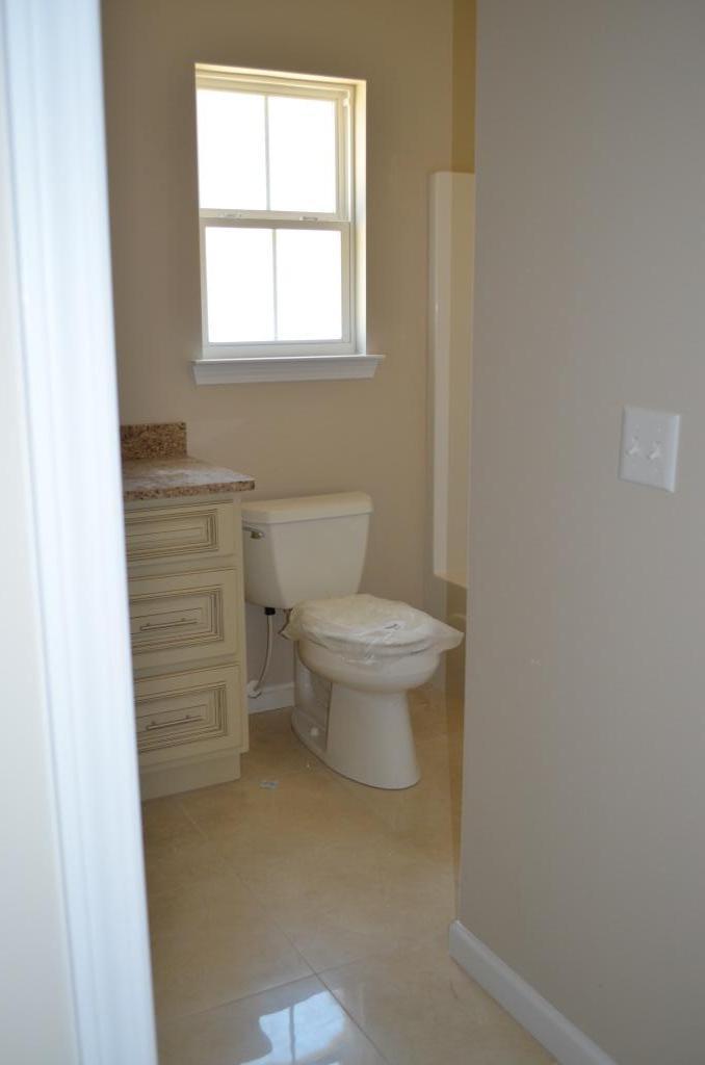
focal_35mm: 36
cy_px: 532
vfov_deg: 53.2
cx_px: 352
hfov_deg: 36.7
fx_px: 1062
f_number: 4
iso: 560
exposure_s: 1/60
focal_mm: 24
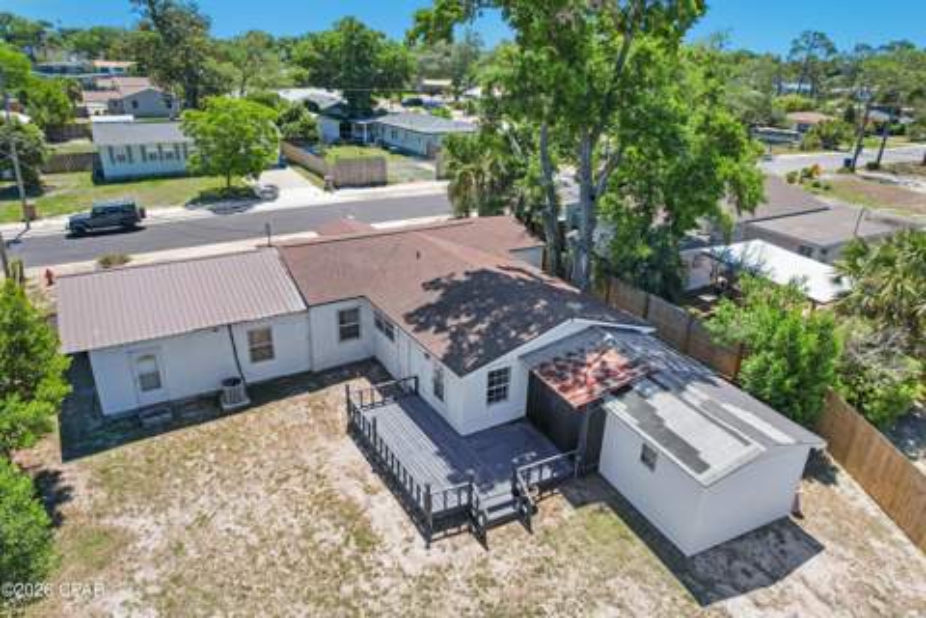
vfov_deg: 57.2
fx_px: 566
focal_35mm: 22
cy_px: 309
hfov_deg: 78.6
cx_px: 463
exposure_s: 1/640
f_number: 2.8
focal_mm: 8.38
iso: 100
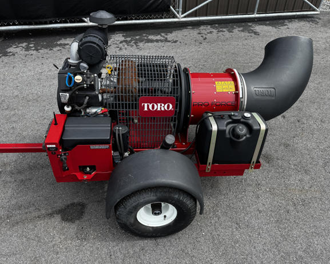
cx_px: 169
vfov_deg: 54.9
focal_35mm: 26
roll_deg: -2.1
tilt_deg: -38.3
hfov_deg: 66.0
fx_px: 254
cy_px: 128
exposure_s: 1/1767
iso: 80
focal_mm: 6.76
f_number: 1.78
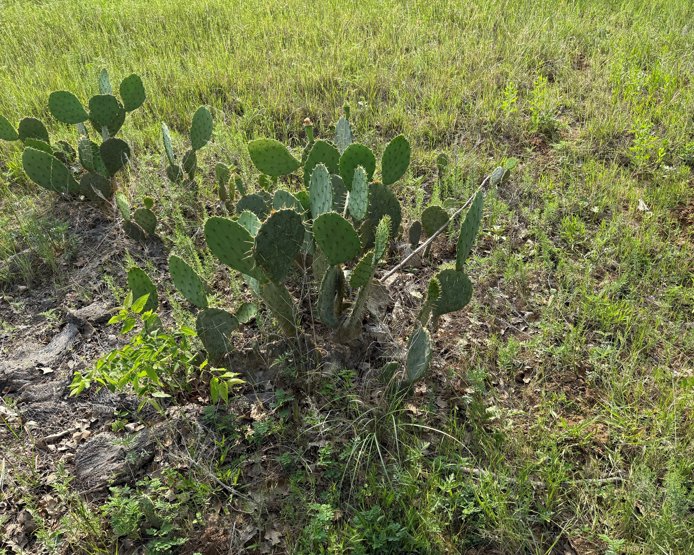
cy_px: 287
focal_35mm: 26
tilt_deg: -46.5
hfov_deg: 66.0
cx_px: 333
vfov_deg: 54.9
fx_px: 534
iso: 100
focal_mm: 6.76
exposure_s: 1/1522
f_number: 1.78
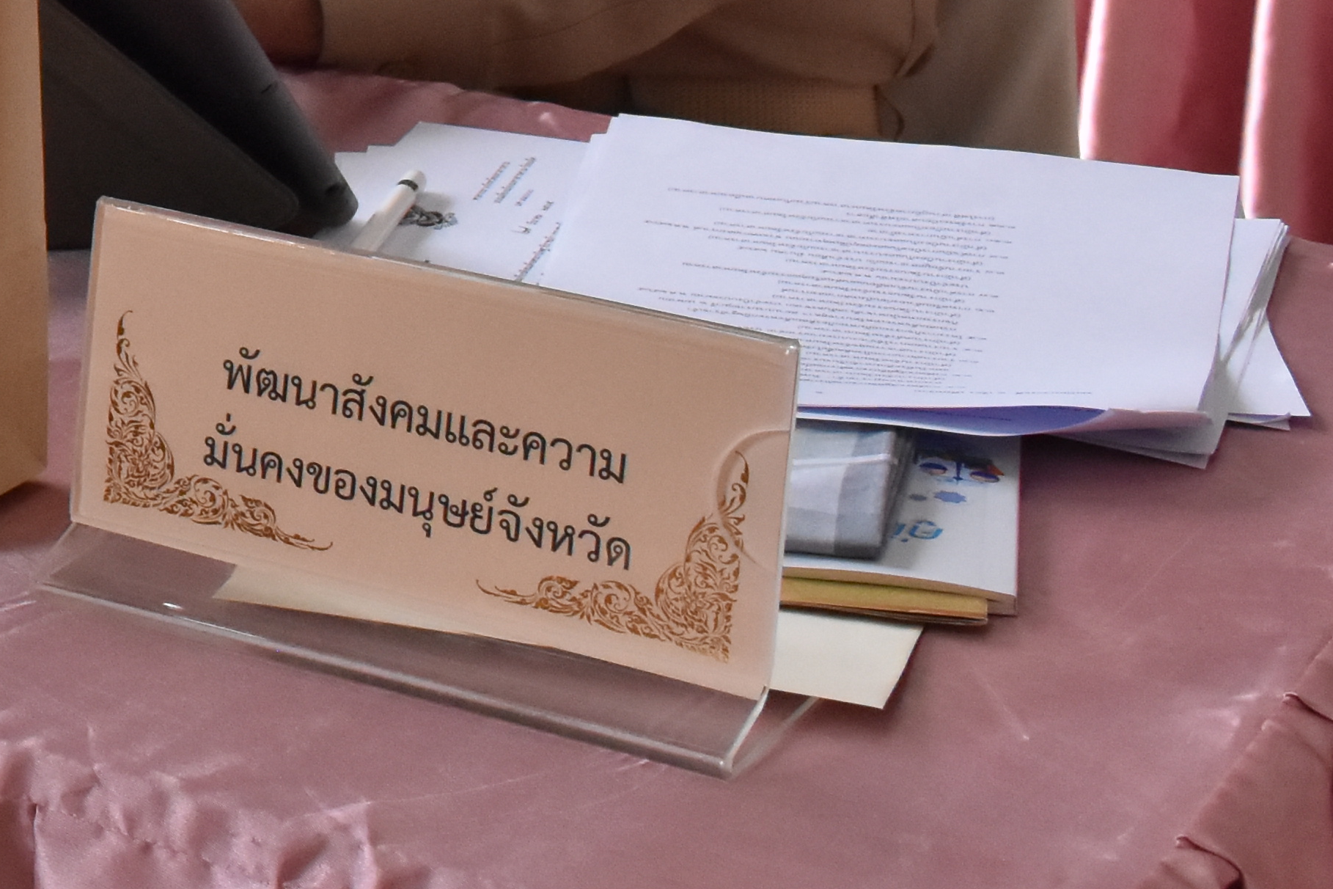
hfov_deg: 14.1
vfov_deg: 9.9
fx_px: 4948
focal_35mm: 134
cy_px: -449
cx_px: -838
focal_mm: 27
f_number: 9
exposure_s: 1/320
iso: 1600
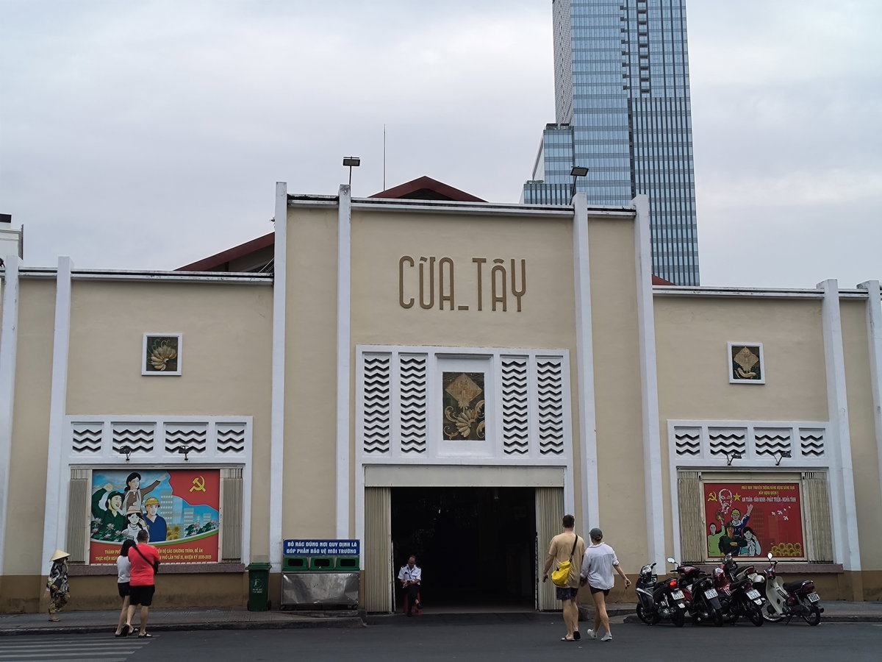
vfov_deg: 31.5
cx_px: 441
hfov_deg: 41.2
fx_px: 1172
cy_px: 331
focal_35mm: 46
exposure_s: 1/648
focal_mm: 5.35
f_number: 1.77
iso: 80
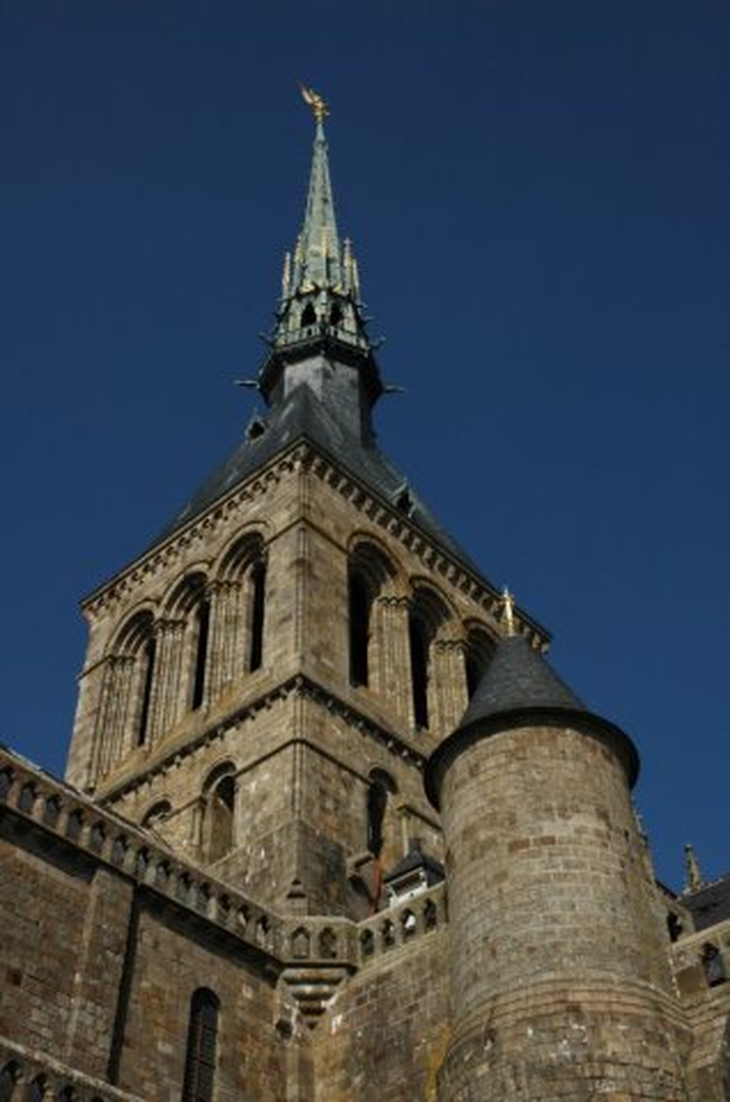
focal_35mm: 44
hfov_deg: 30.7
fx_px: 1329
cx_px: 365
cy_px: 551
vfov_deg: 45.0
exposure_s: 1/500
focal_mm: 29
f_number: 11
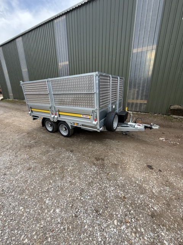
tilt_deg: -17.8
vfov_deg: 102.1
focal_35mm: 14
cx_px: 92
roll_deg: -0.6
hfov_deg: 85.7
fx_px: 99
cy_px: 122
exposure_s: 1/770
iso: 40
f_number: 2.2
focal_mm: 2.22
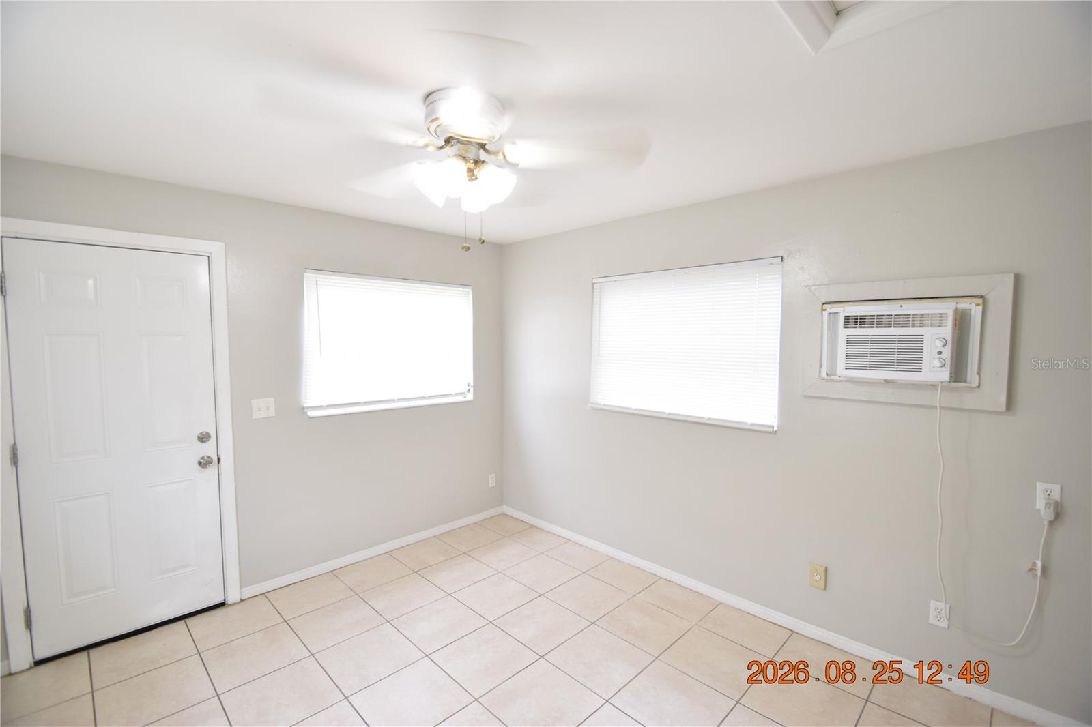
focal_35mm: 15
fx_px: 455
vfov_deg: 77.3
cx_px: 546
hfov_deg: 100.4
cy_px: 364
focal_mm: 10
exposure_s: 1/60
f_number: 4
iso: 450
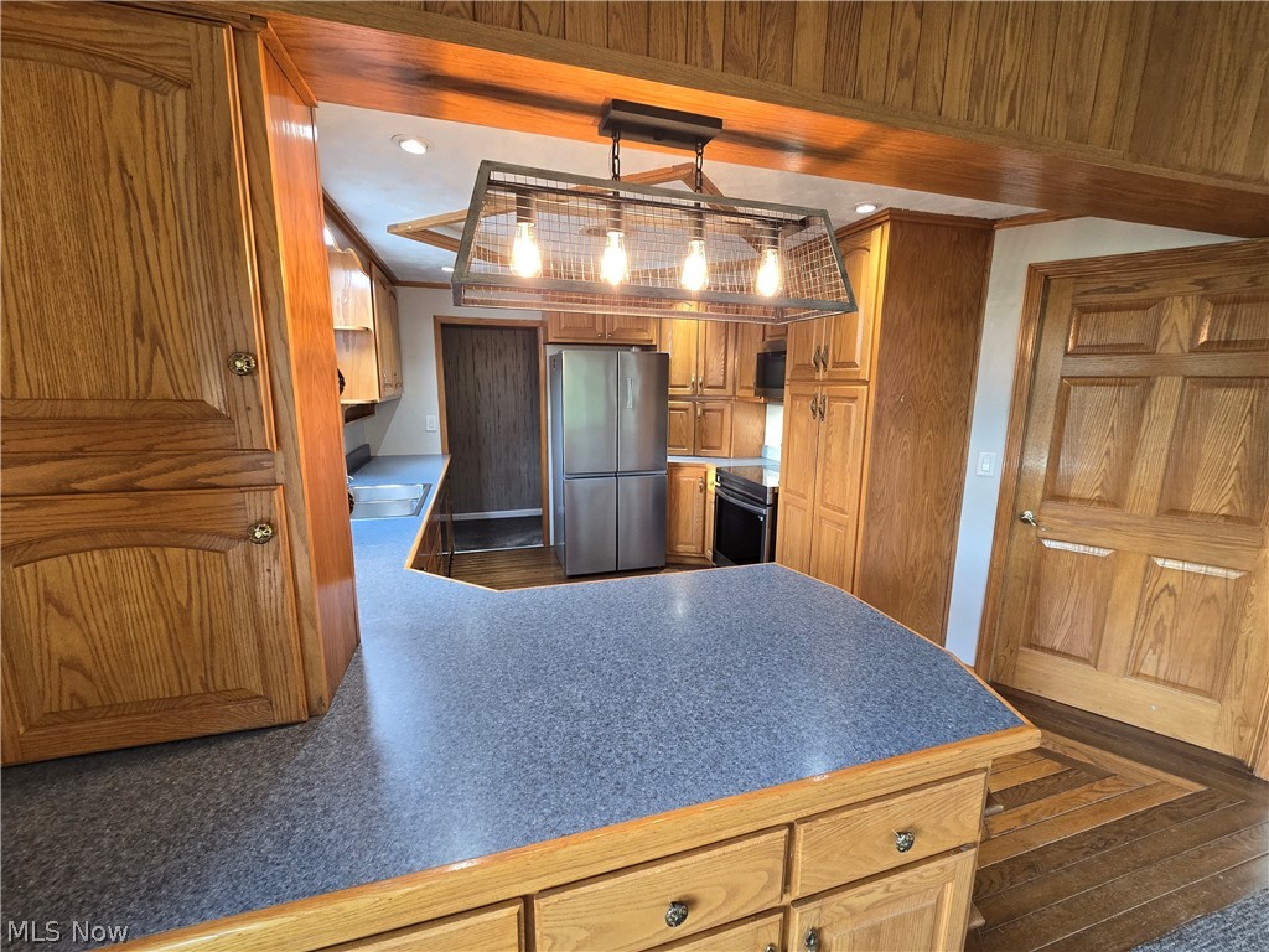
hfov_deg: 106.2
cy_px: 476
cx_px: 634
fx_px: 477
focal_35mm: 13
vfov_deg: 89.9
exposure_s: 1/60
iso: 200
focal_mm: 2.2
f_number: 2.2
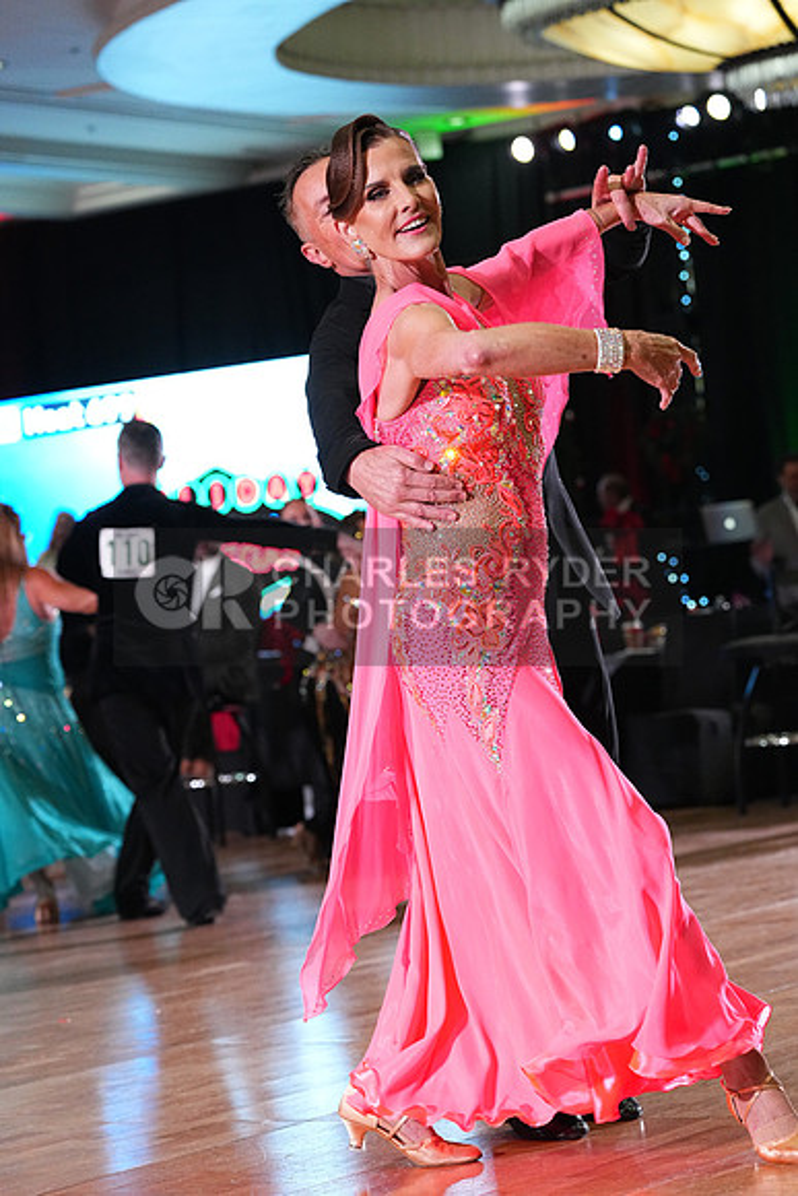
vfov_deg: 20.4
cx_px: 399
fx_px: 3323
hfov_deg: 13.7
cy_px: 598
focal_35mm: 100
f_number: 5
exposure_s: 1/400
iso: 6400
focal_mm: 100
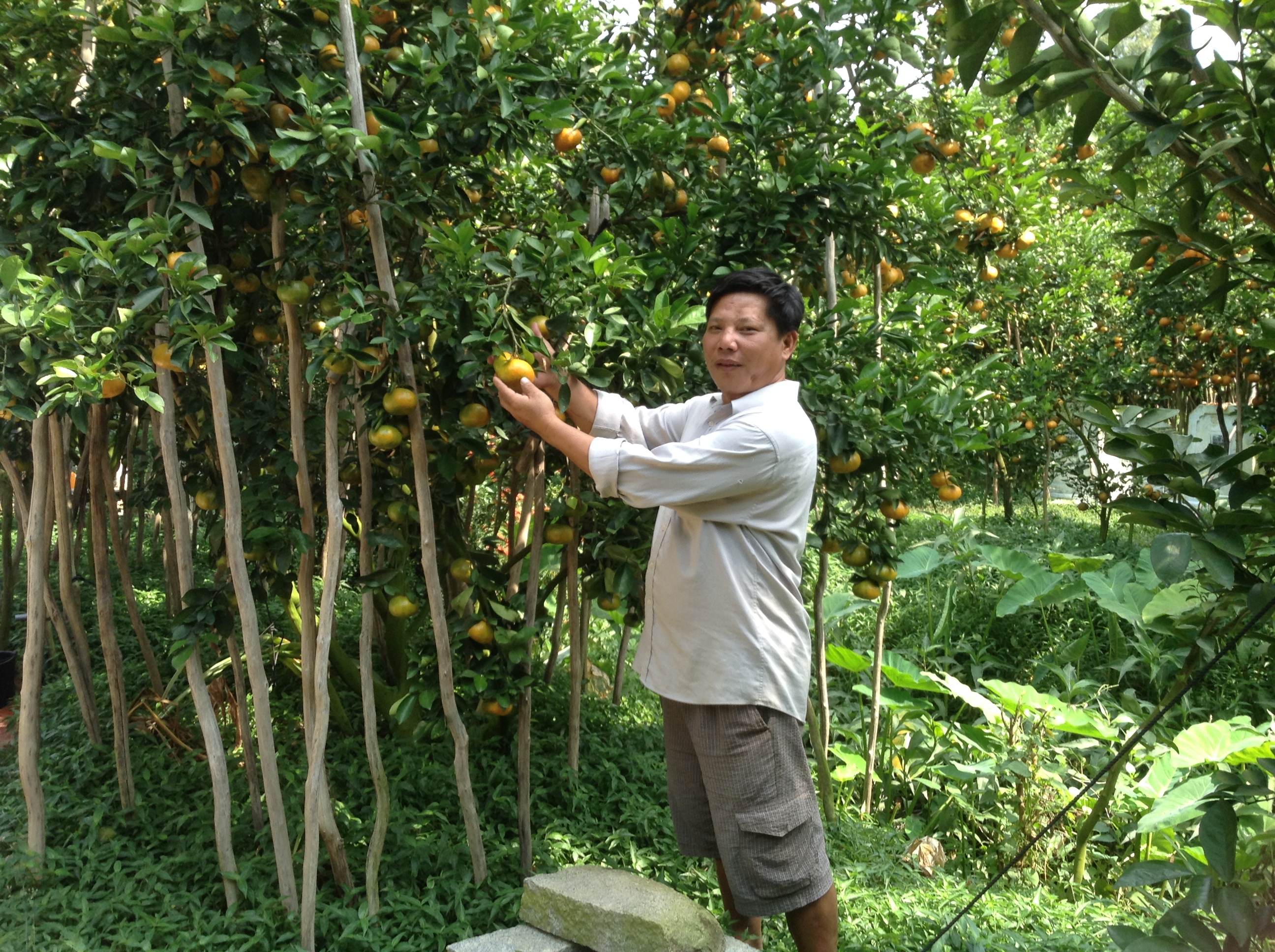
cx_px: 638
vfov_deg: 42.8
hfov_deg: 55.4
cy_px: 476
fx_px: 1214
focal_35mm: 33
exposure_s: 1/146
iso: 32
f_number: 2.4
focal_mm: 3.3
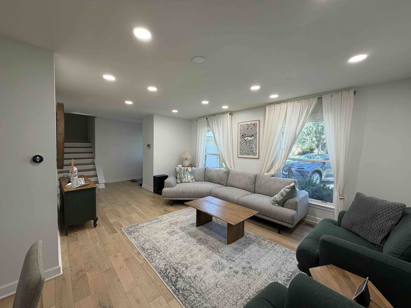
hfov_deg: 102.1
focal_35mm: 14
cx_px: 206
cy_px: 154
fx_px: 166
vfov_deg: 85.7
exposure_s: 1/120
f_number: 2.2
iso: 125
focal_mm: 2.22
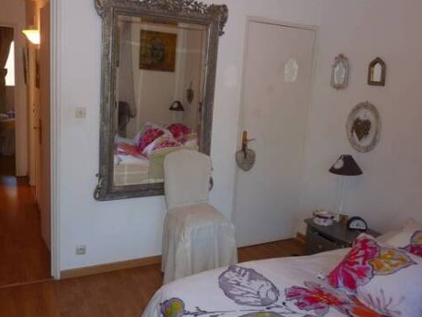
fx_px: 390
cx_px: 209
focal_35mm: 32
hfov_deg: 56.8
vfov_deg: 44.2
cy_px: 148
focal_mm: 4.1
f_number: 3.3
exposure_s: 1/30
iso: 125
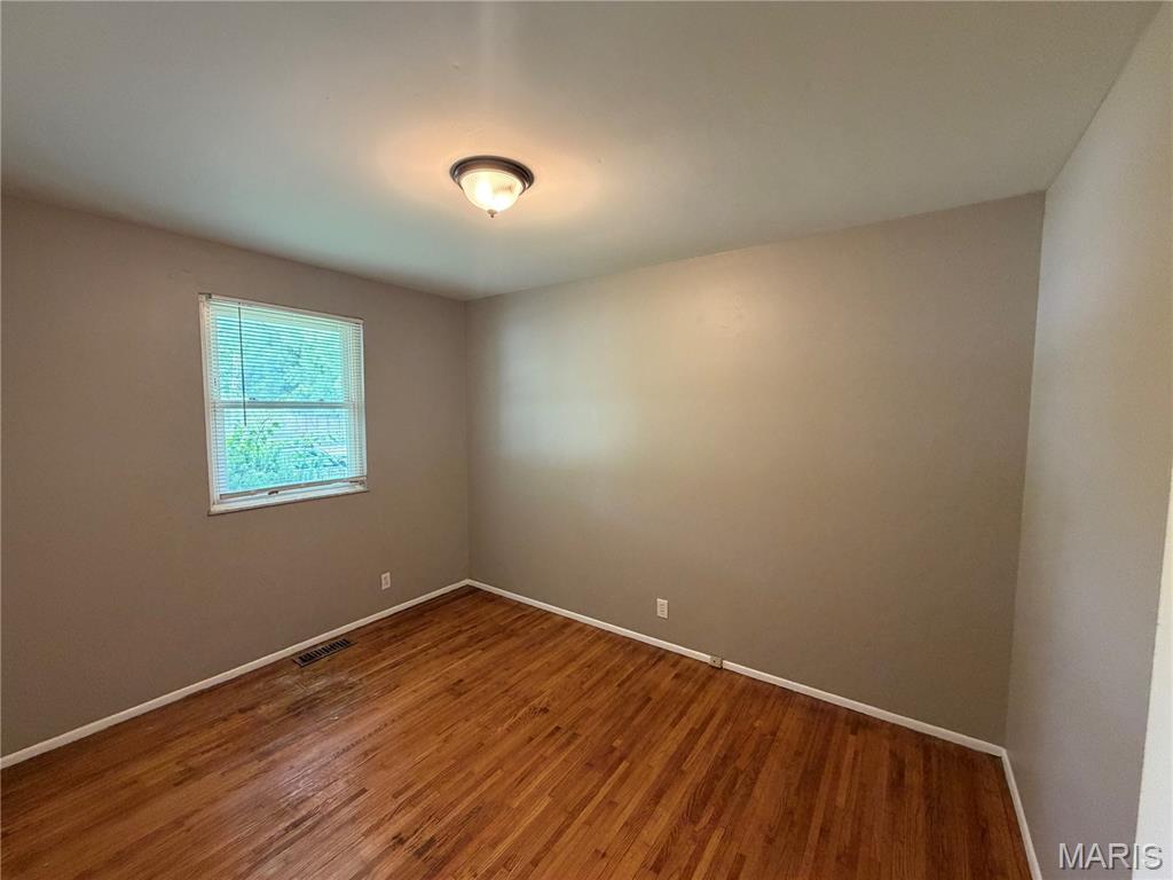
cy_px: 440
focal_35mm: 14
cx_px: 586
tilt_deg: -4.1
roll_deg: +0.2
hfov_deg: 102.1
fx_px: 474
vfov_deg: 85.7
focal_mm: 2.22
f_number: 2.2
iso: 400
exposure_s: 1/60
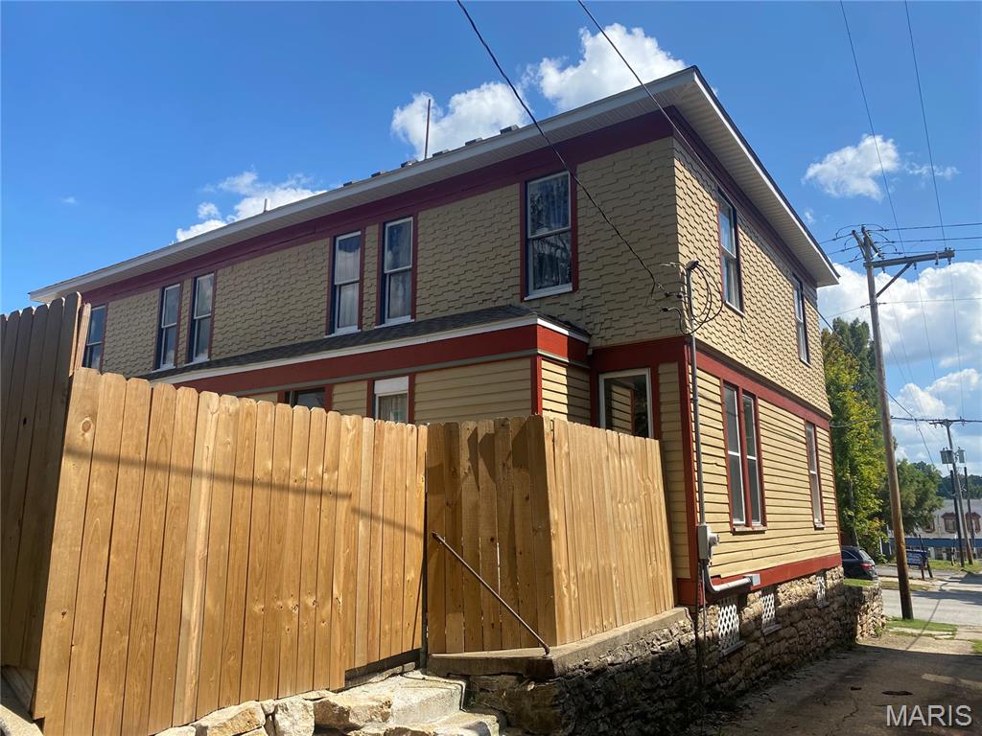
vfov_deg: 53.1
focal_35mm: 26
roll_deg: +0.7
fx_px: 738
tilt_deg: +11.9
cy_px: 368
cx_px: 491
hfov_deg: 67.3
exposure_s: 1/2358
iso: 32
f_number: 1.8
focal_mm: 4.25
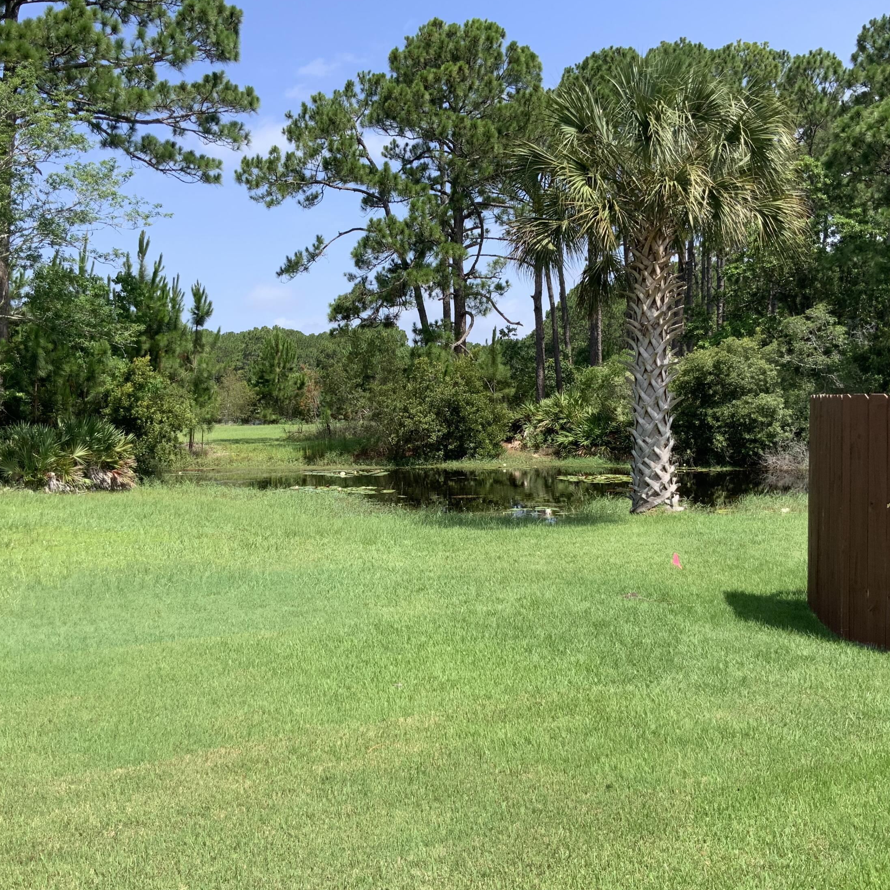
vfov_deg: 47.2
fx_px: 1018
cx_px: 427
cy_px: 438
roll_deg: +1.7
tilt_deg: -2.3
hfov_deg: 47.2
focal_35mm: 35
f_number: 1.8
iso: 16
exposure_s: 1/1168
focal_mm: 3
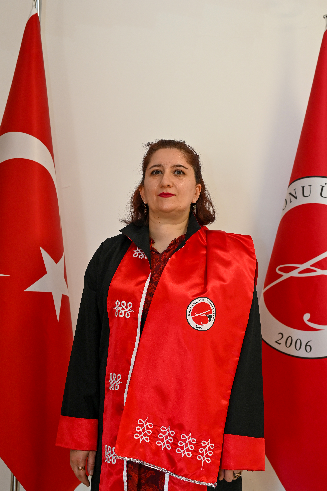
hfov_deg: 22.9
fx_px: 805
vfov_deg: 33.9
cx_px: 187
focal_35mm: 59
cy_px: 225
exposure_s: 1/60
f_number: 4
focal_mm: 50
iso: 560
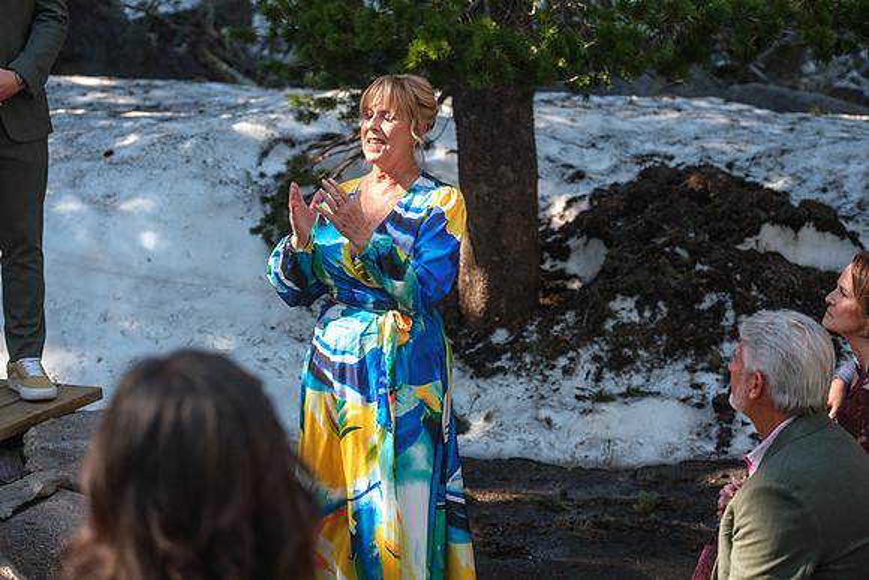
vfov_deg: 15.5
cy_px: 290
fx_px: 2125
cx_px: 434
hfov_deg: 23.1
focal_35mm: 88
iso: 400
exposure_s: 1/450
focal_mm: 58.7
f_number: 3.2
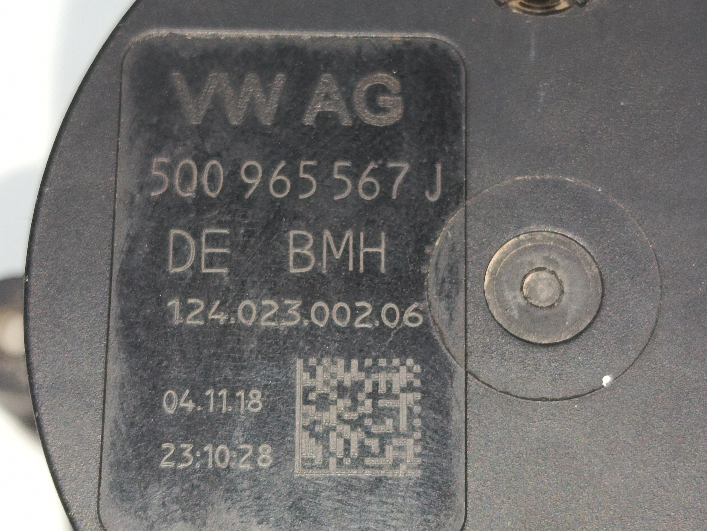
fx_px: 1777
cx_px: 354
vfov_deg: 17.0
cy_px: 266
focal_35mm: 87
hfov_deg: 22.5
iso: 678
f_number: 1.7
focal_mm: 5.24
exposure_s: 1/50
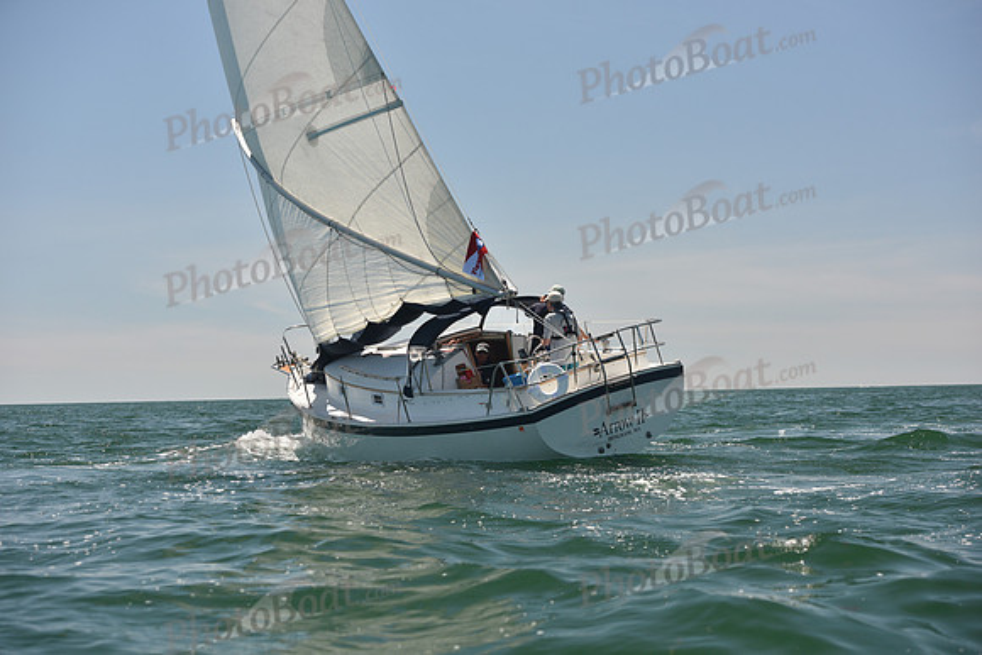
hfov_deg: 28.8
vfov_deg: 19.5
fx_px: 1910
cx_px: 491
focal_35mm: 70
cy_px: 328
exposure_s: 1/800
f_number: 4.5
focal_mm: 70
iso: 250
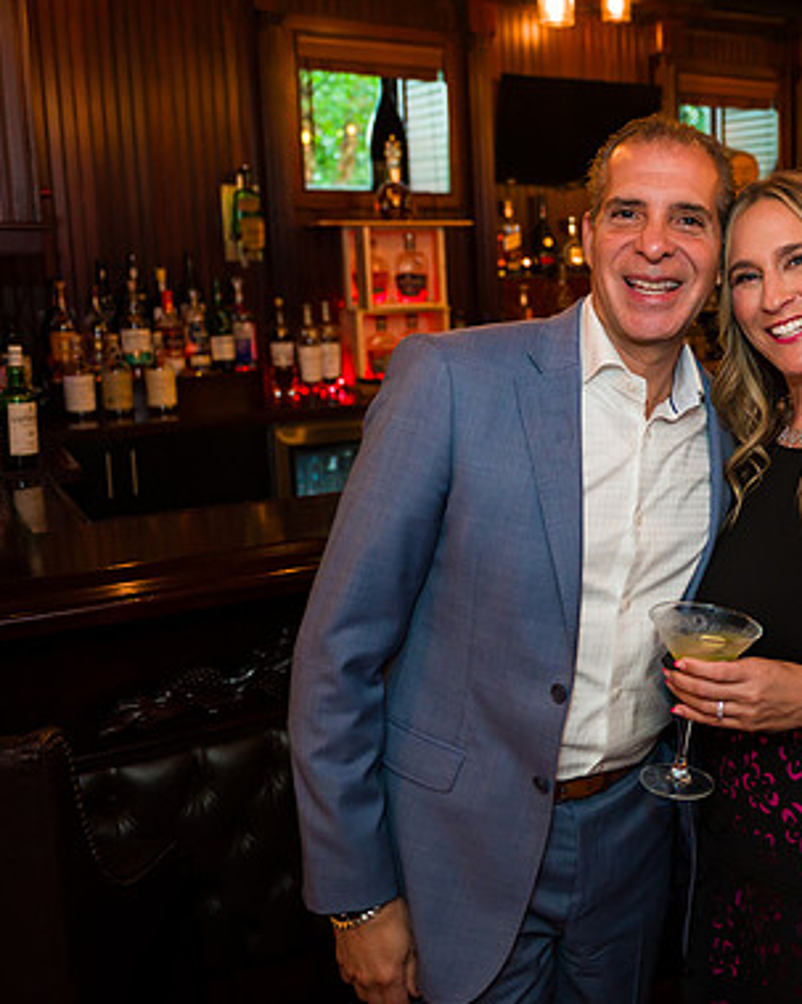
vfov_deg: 45.7
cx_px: 788
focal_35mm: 40
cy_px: 427
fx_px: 1187
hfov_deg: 34.2
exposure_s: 1/200
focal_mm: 24
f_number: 3.2
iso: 1250
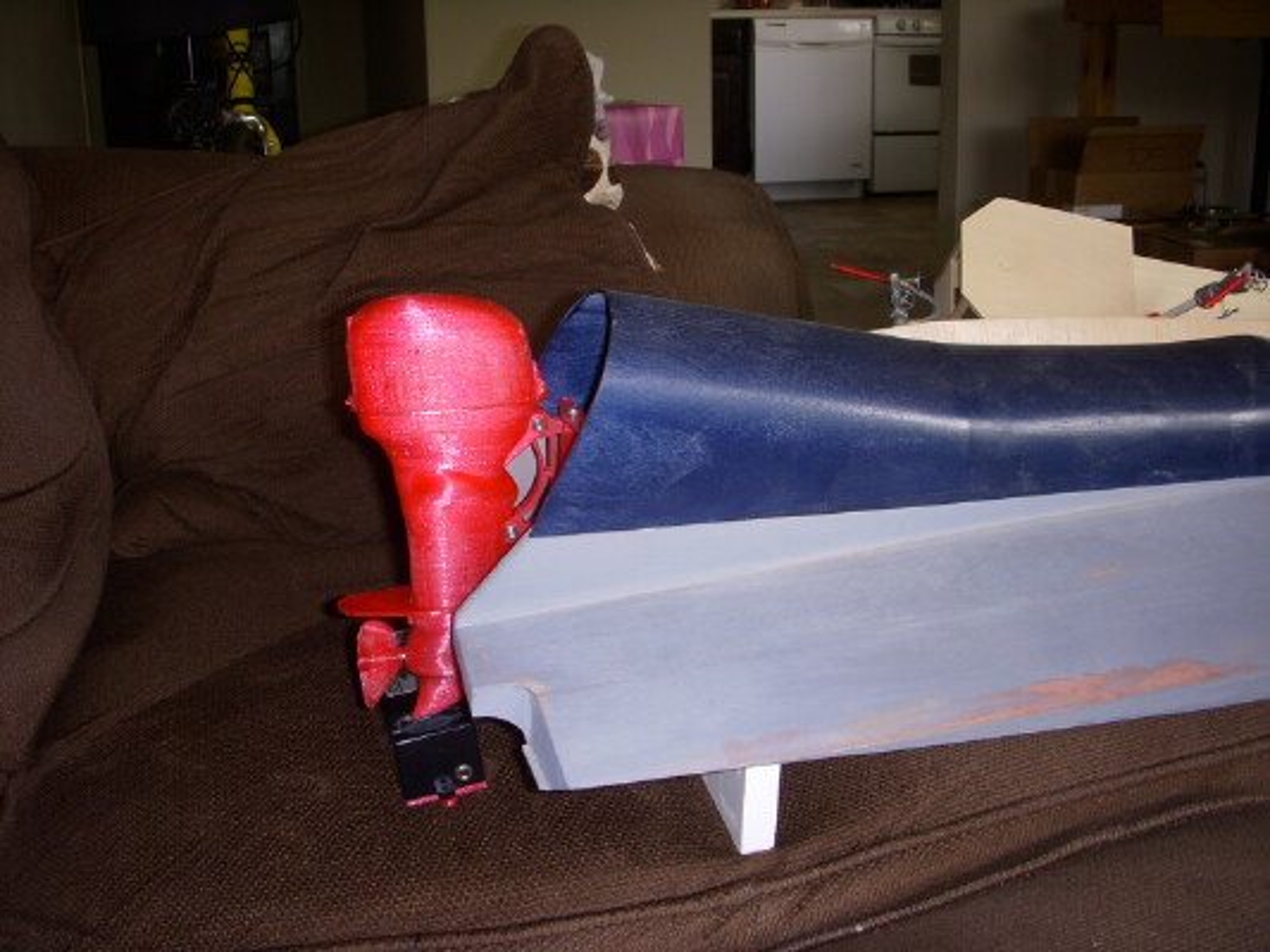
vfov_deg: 37.7
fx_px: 1394
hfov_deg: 49.0
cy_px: 476
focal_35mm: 38
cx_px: 635
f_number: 3.3
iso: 100
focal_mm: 6.3
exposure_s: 1/30
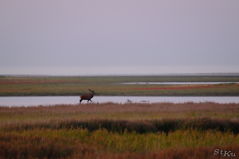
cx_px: 120
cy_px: 80
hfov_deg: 3.4
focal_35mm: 600
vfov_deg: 2.3
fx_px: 3984
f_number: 5.6
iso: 6400
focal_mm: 400
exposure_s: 1/350
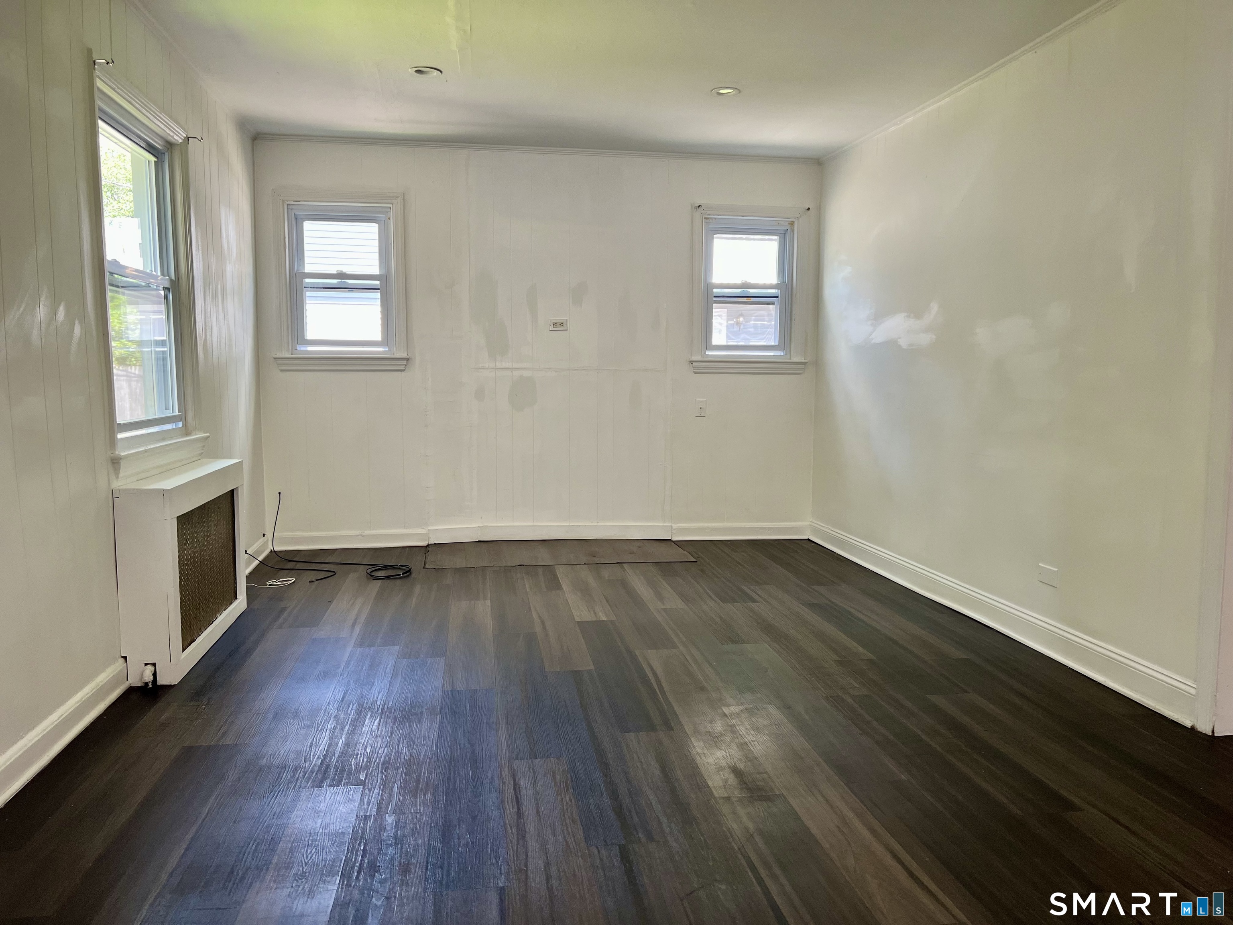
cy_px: 462
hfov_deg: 67.3
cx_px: 616
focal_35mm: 26
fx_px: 926
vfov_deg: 53.1
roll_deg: +0.4
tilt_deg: -6.1
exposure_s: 1/121
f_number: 1.5
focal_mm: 5.7
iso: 125
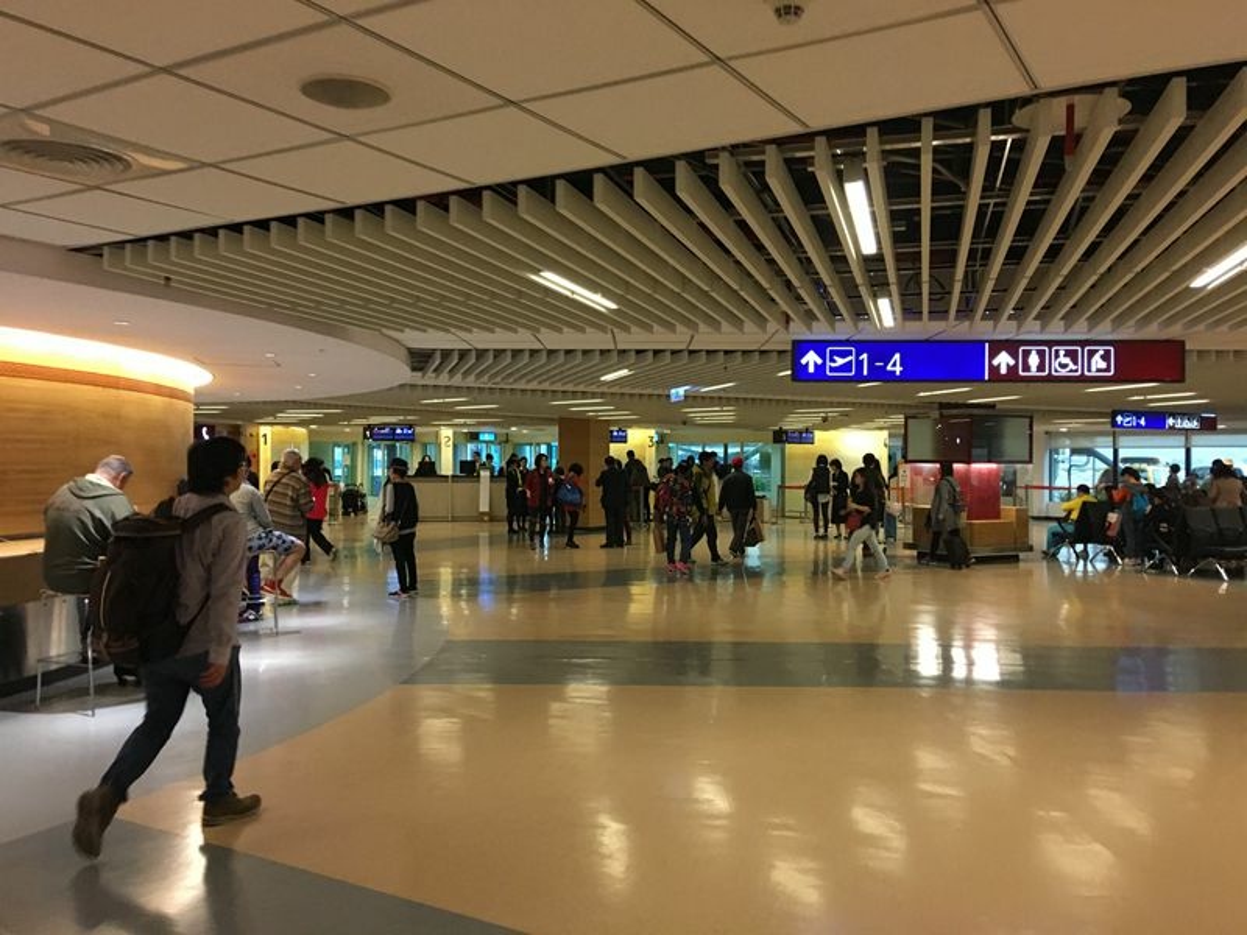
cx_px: 624
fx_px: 1045
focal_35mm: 29
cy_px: 468
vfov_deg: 48.2
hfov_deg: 61.7
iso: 80
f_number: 2.2
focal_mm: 4.15
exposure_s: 1/15
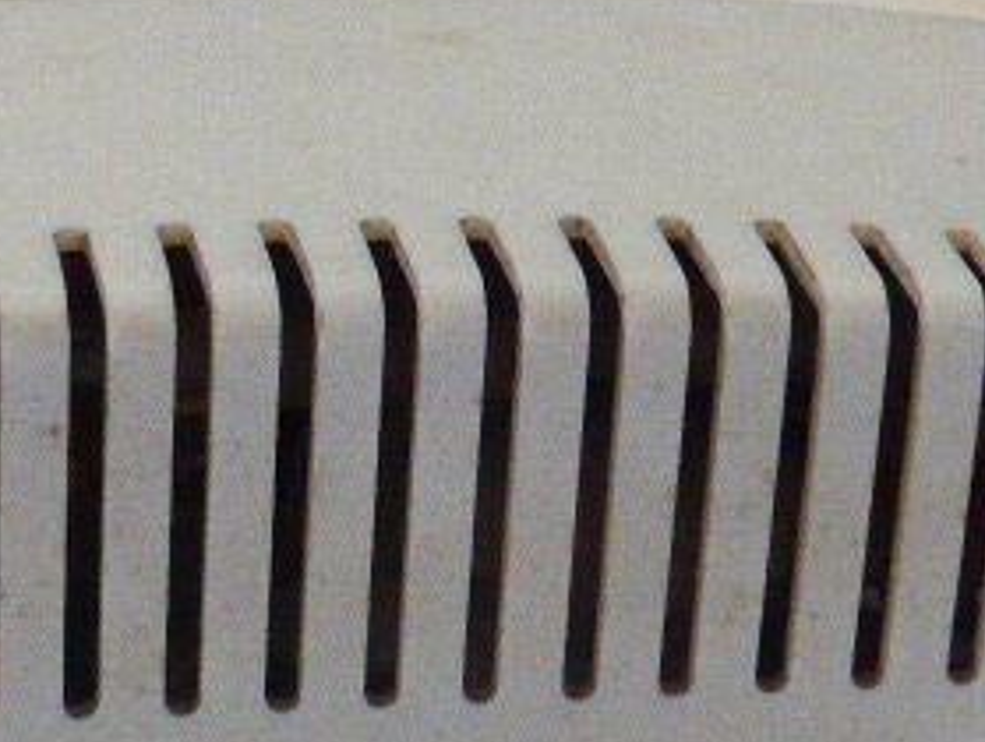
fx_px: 4502
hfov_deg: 12.5
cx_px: 367
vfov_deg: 9.3
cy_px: 770
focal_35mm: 158
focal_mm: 11.7
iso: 800
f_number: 4.9
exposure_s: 1/60
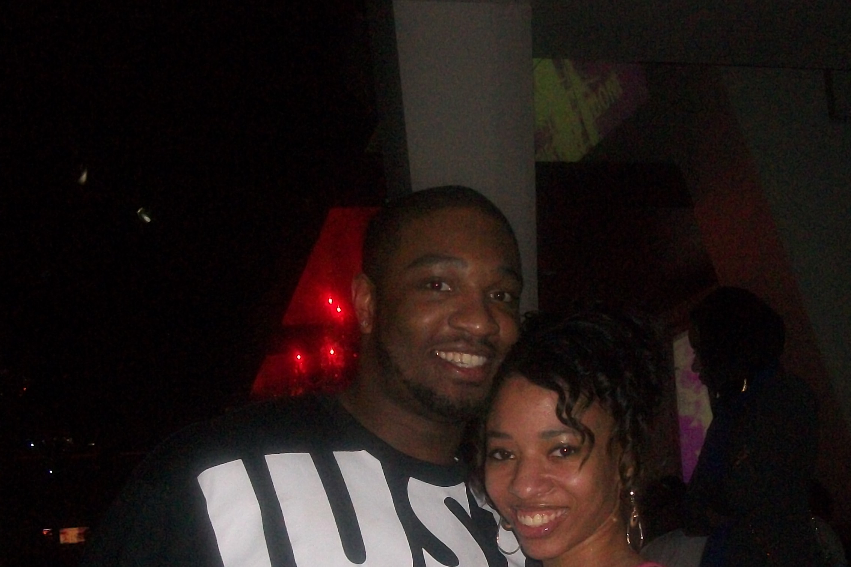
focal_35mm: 51
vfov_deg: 25.8
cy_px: 483
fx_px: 1206
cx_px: 447
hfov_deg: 38.9
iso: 400
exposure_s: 1/125
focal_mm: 5.7
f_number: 2.9
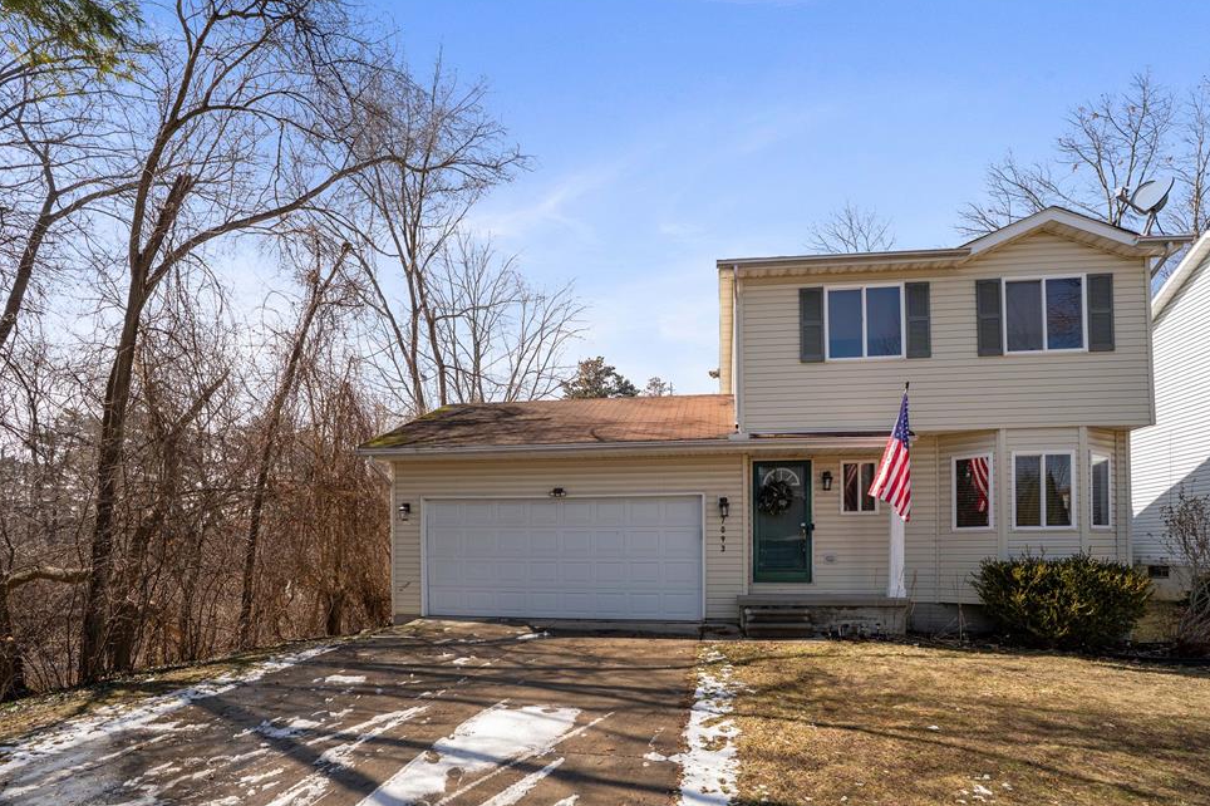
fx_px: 571
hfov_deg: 93.3
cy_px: 411
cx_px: 616
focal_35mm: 17
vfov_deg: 70.4
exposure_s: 1/250
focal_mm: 16
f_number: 5.6
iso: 80
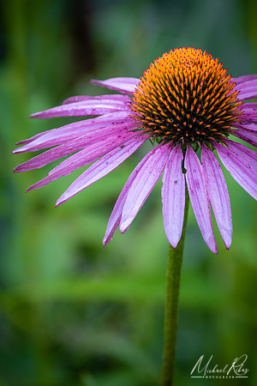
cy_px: 193
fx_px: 3533
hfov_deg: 4.2
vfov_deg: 6.2
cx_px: 128
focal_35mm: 330
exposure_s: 1/6
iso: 100
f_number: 8
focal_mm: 220
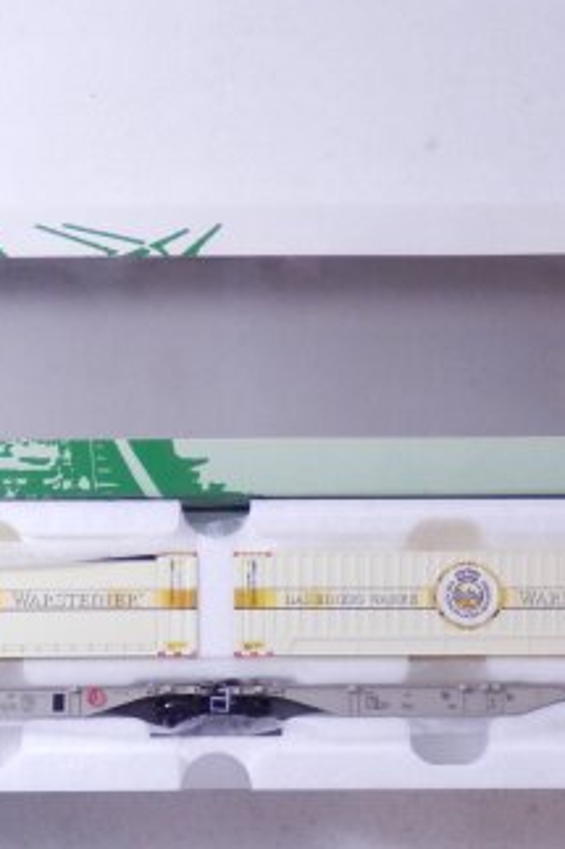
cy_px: 476
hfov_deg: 15.7
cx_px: 223
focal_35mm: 87
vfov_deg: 23.4
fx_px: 2050
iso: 400
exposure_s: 1/160
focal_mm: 8
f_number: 3.8
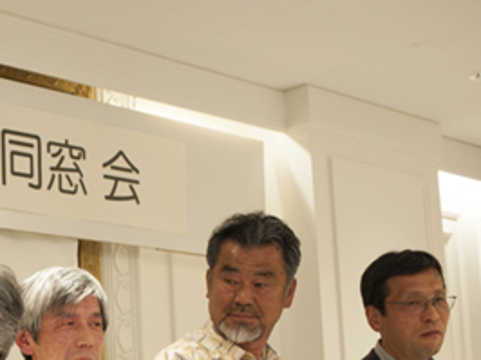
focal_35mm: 81
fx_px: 1125
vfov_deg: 17.8
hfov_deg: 22.4
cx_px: -81
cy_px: 344
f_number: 5.6
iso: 560
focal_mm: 35
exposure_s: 1/100
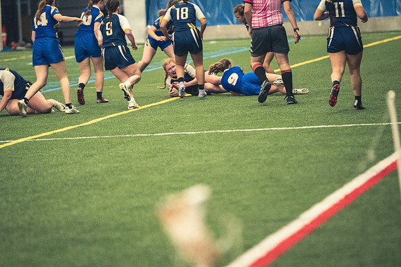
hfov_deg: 6.9
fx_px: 3340
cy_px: 134
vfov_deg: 4.6
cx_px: 200
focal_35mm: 300
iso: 12800
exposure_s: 1/500
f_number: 2.8
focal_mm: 200
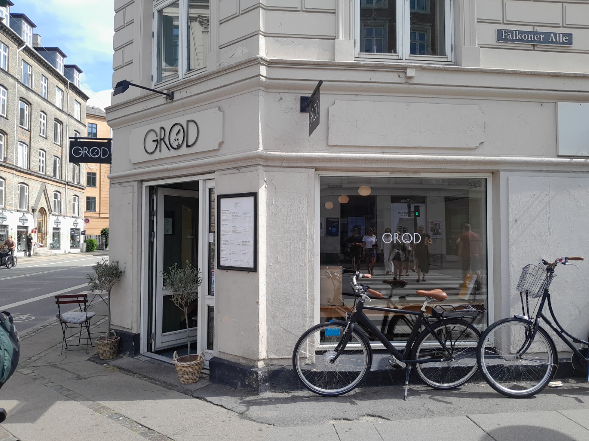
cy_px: 220
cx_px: 294
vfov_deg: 53.1
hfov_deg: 67.3
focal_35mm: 26
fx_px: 442
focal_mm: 3.98
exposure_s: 1/273
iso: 40
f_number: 1.8
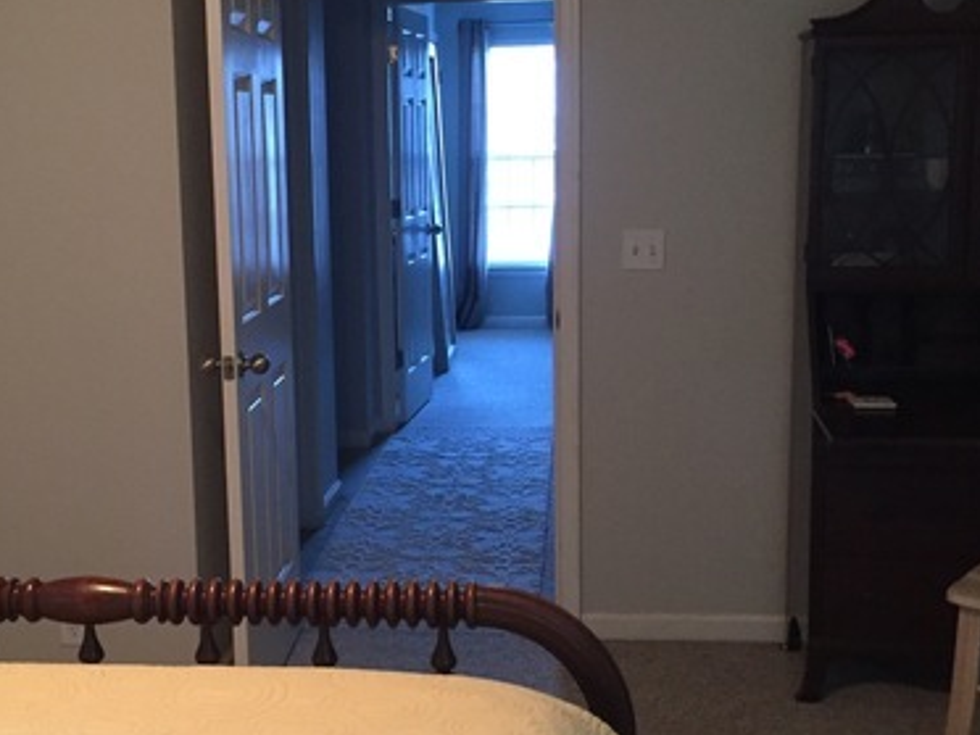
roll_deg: +1.4
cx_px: 360
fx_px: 1472
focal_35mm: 52
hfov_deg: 36.6
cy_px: 387
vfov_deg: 28.0
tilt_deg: -9.2
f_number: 2.2
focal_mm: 4.15
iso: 250
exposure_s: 1/17
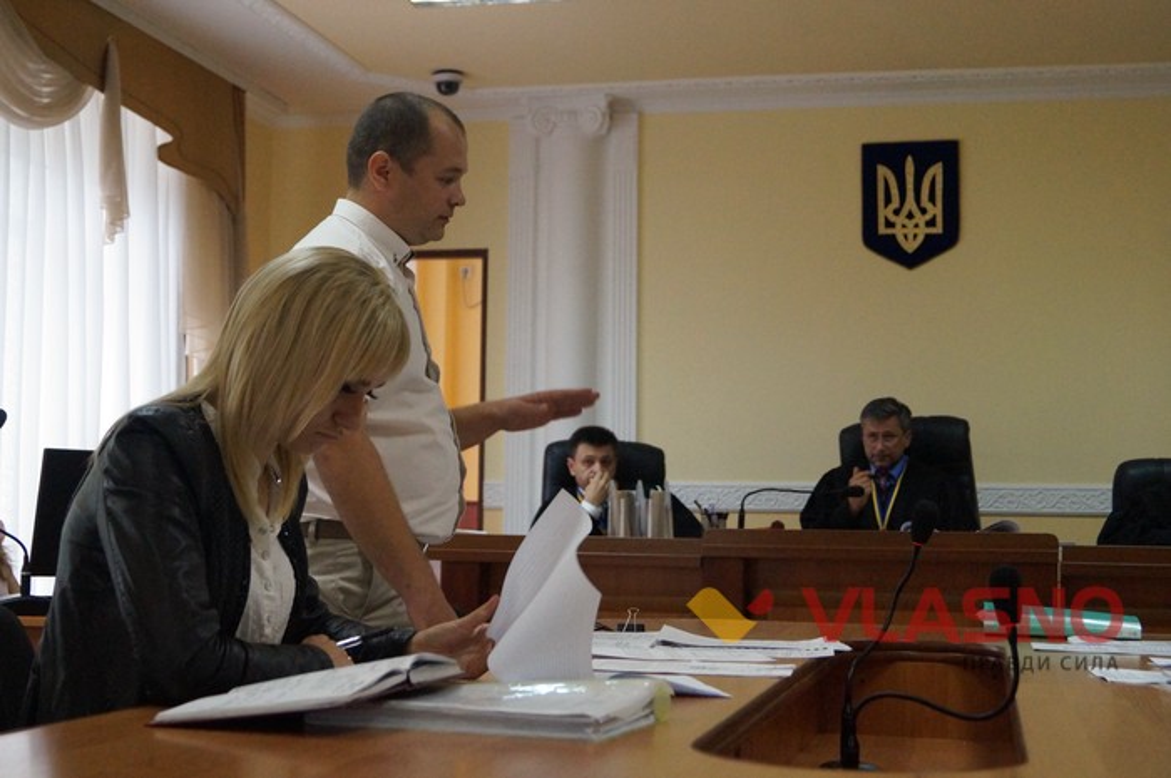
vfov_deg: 25.7
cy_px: 389
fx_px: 1706
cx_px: 586
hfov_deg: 37.9
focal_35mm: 52
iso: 2500
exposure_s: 1/160
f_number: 5
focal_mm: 35
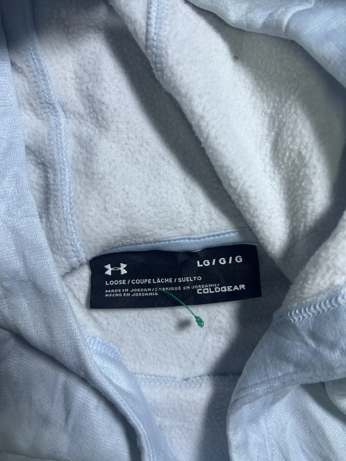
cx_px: 173
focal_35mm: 26
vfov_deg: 67.3
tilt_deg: -61.0
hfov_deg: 53.1
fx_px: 347
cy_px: 230
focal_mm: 5.7
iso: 125
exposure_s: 1/100
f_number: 1.5
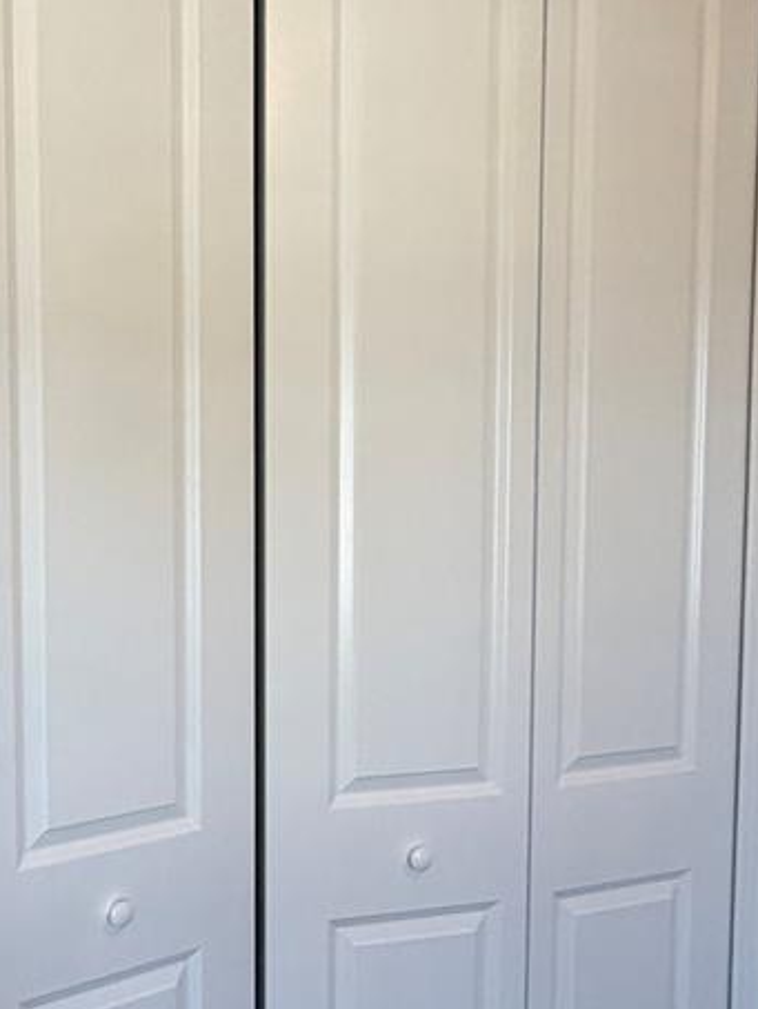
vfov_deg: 49.9
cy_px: 582
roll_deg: -0.3
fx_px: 1079
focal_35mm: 37
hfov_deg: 36.8
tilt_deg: -4.1
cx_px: 109
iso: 200
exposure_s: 1/120
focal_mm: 2.22
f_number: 2.2
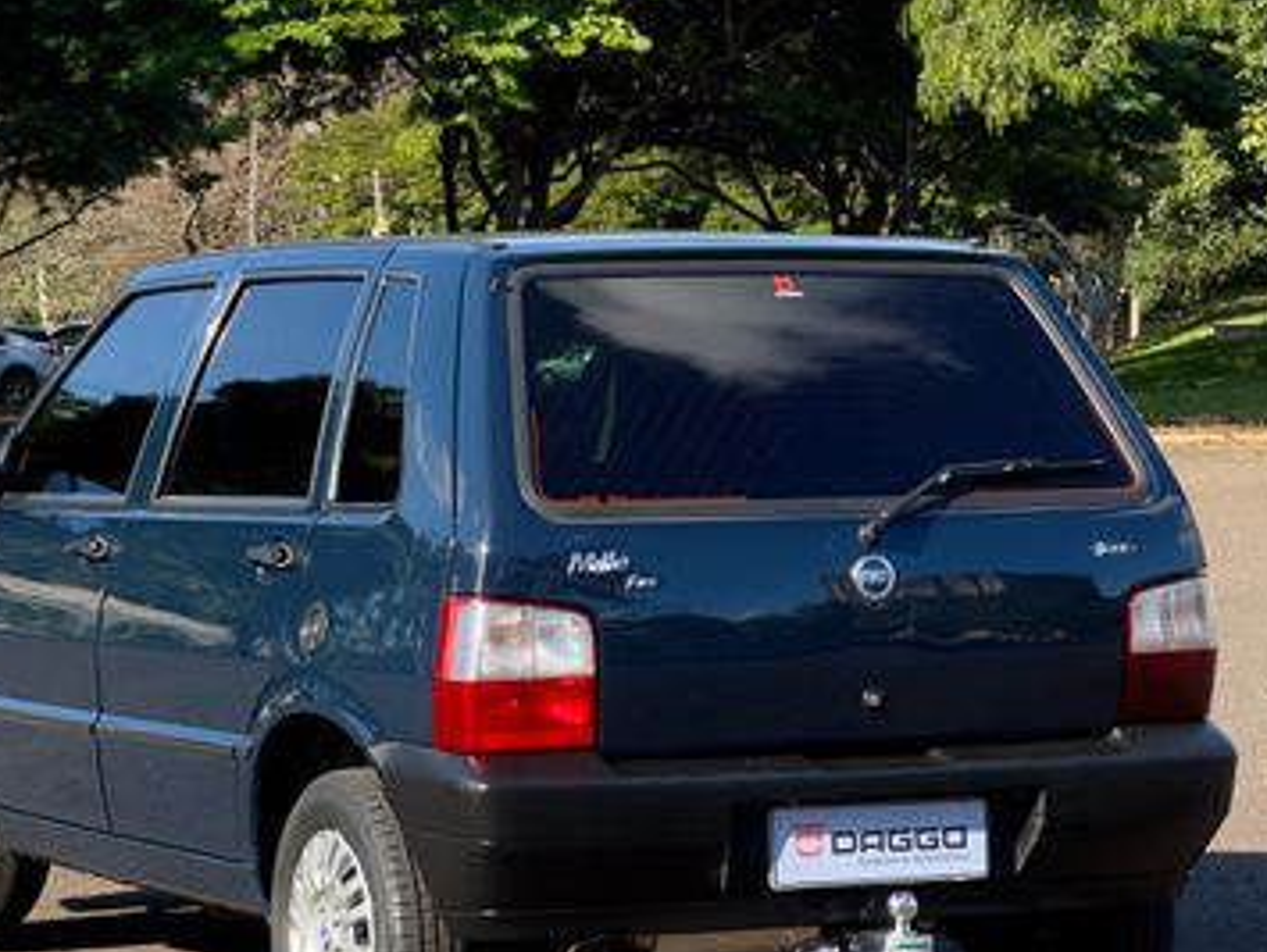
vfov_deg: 14.5
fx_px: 3737
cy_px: 531
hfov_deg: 19.2
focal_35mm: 102
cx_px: 528
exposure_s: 1/254
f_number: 2.8
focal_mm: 9
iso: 25
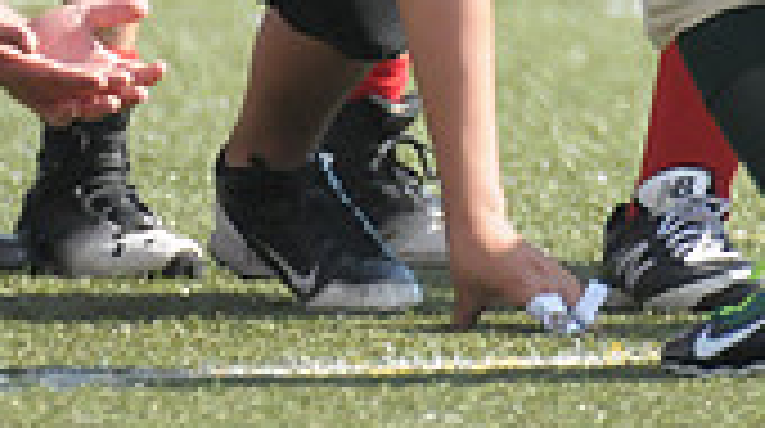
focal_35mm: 2146
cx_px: 495
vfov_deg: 0.6
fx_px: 43463
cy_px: -376
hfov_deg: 1.0
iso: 1600
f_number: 4
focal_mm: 400
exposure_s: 1/4000
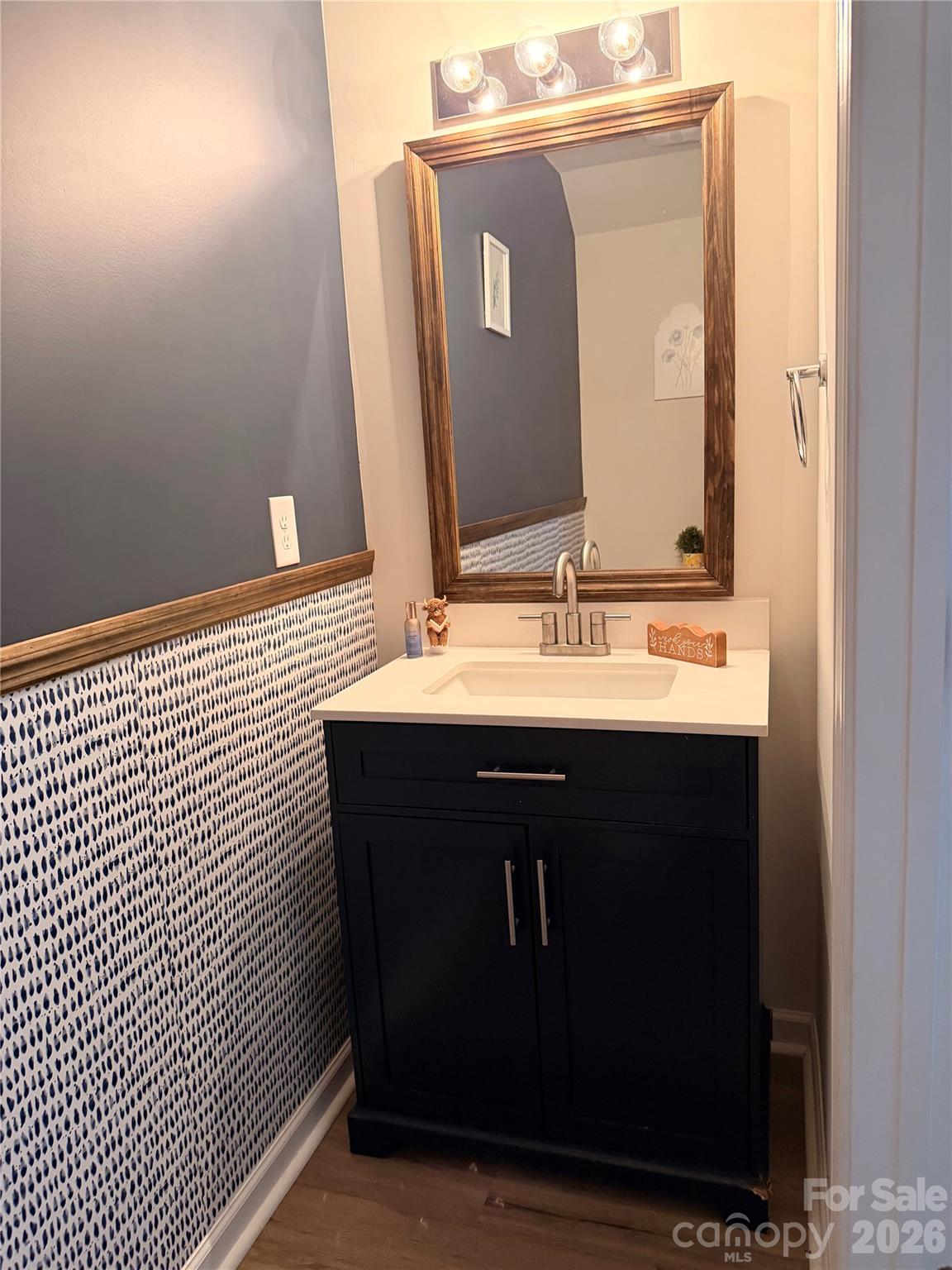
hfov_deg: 56.8
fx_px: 880
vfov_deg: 71.6
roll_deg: +3.5
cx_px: 476
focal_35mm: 24
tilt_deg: -11.1
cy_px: 635
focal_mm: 6.76
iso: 640
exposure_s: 1/60
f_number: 1.78
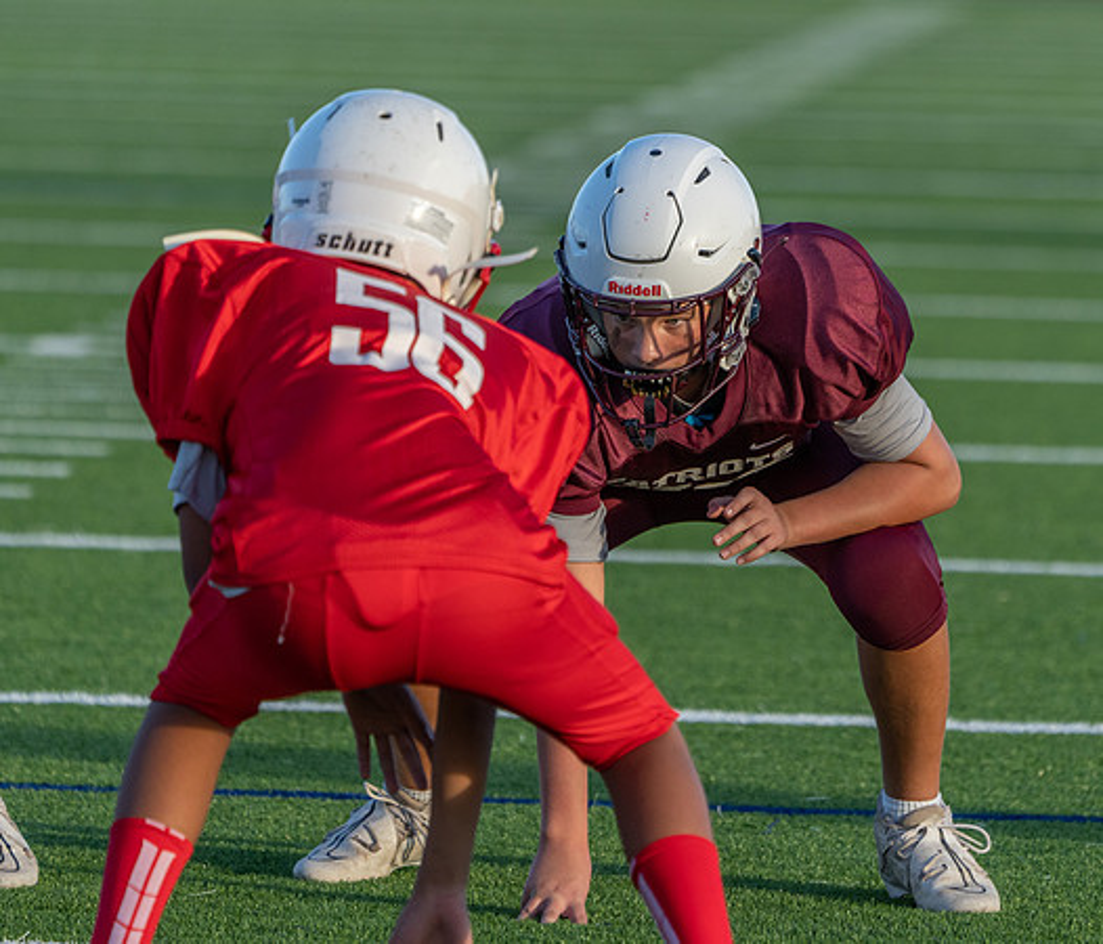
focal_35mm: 420
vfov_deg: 3.8
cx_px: 741
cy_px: 374
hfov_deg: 4.5
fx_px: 14105
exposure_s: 1/1250
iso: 640
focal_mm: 297
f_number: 5.6
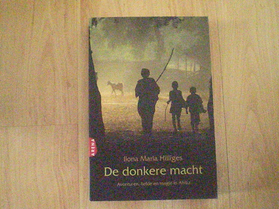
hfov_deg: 49.0
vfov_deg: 37.7
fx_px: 306
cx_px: 140
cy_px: 104
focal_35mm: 38
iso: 6237
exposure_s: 1/50
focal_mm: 6.3
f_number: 3.1
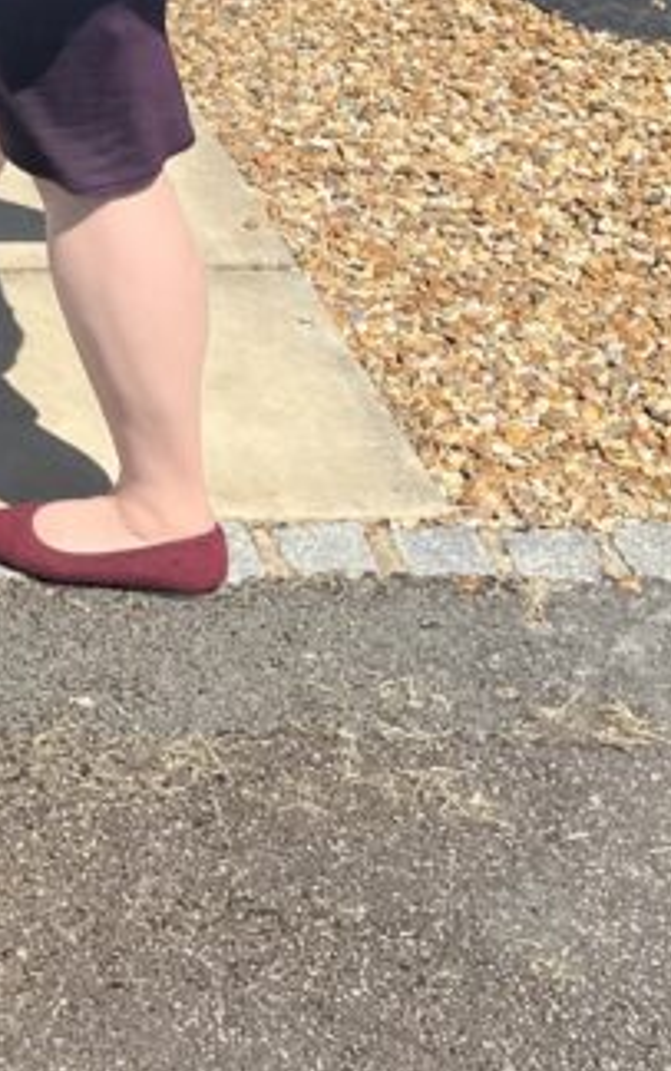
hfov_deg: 14.3
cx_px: -245
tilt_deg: -15.1
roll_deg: -1.2
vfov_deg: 22.0
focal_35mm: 87
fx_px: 2541
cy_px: -218
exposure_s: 1/5848
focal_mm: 5.1
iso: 50
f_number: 1.6
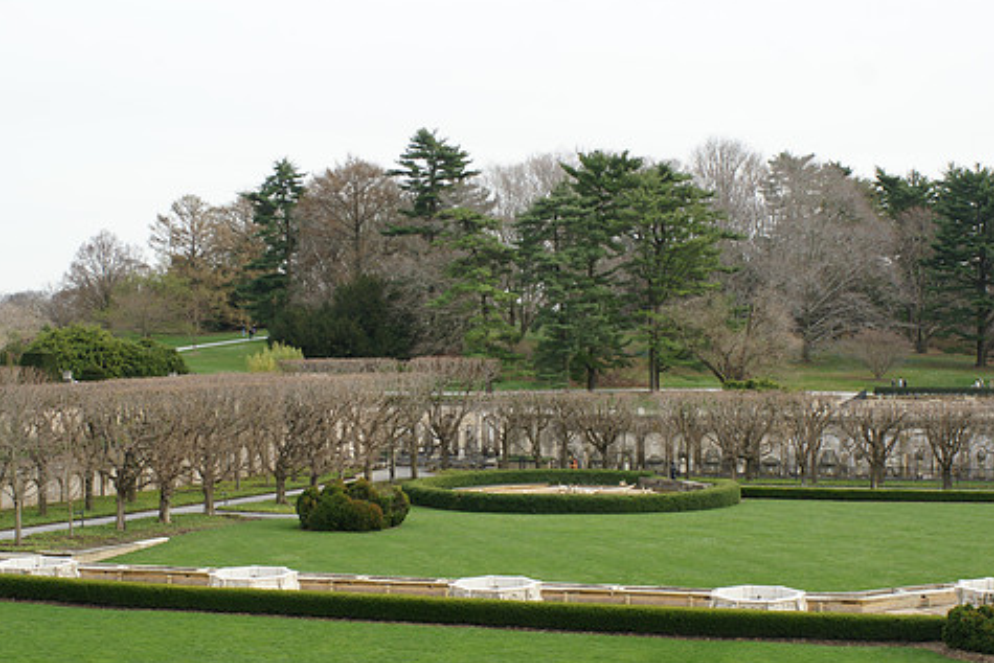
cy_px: 340
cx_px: 490
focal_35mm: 55
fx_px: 1519
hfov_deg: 36.2
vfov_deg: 24.6
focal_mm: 30
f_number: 8
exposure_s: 1/160
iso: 200
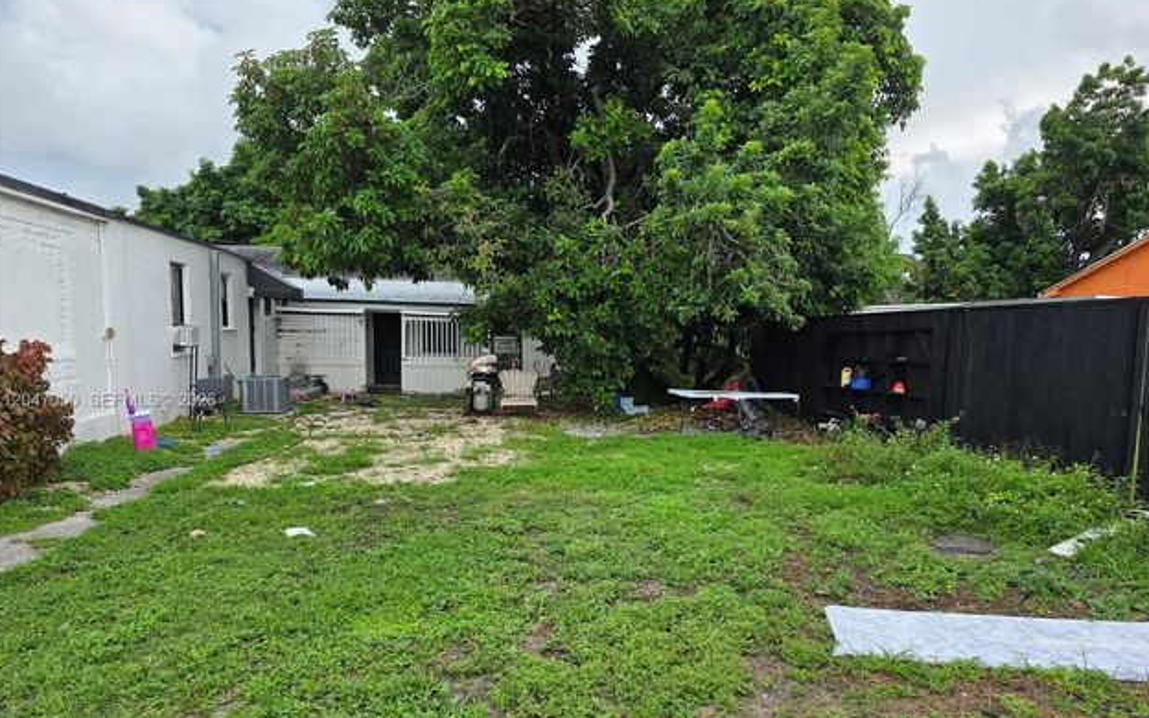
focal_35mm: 25
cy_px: 401
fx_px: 783
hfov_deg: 72.5
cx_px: 576
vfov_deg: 49.2
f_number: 1.7
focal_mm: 6.3
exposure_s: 1/359
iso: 32
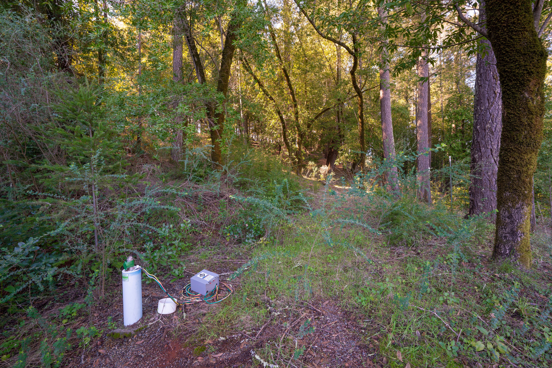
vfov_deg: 77.3
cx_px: 276
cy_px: 184
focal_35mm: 15
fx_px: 230
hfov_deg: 100.4
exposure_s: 1/25
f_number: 6.3
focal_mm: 15
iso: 160
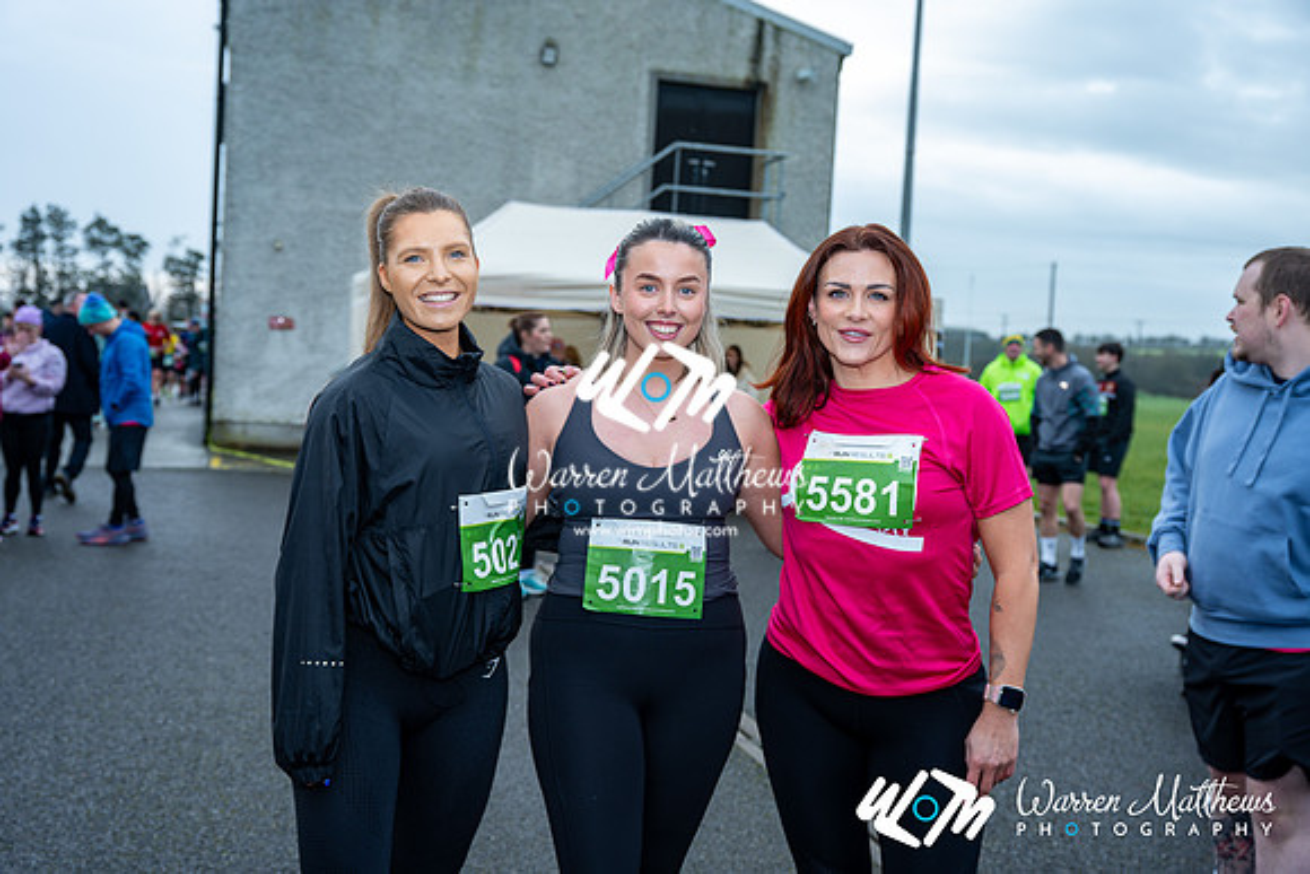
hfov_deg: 49.5
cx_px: 655
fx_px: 1419
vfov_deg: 34.2
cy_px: 437
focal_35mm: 39
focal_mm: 39
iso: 100
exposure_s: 1/200
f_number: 4
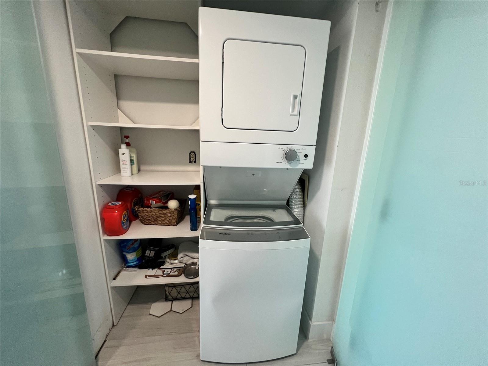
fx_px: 183
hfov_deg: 106.2
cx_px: 244
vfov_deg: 89.9
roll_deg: -1.8
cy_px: 183
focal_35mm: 13
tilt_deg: -12.8
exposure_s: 1/60
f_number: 1.8
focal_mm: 1.57
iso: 320
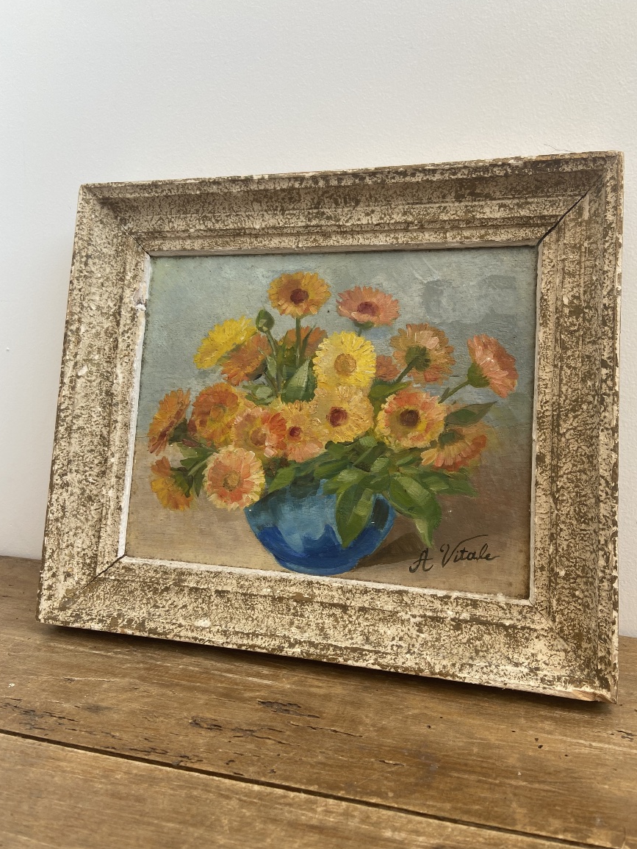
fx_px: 662
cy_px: 416
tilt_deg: -5.4
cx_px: 325
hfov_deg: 51.4
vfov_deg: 65.3
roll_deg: -0.2
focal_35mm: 27
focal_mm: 4.25
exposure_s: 1/121
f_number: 1.8
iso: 50
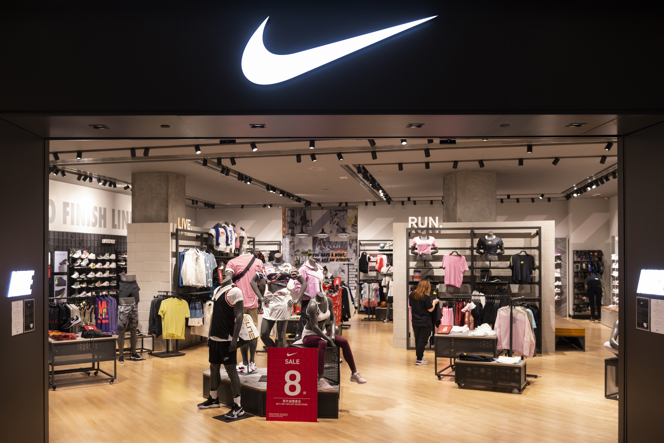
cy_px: 222
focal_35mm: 32
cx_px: 332
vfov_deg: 41.1
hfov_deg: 58.7
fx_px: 590
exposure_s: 1/320
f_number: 3.5
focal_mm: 32
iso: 1600
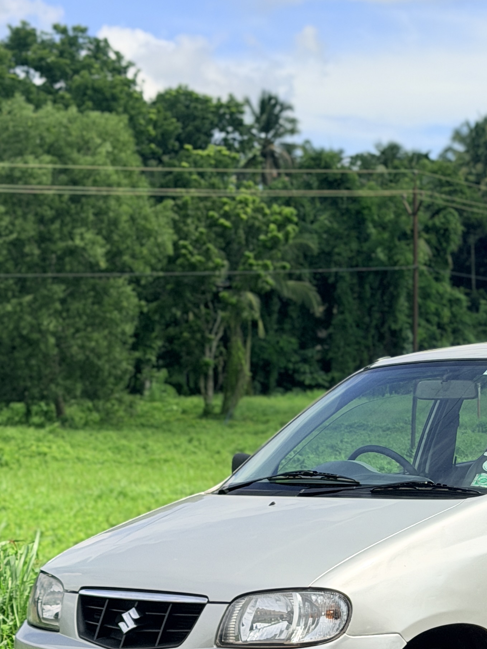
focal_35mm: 107
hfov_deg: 13.6
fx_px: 2007
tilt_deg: -1.0
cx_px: 496
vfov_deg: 18.4
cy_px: 384
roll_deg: -0.9
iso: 64
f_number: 1.78
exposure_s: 1/6536
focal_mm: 6.76
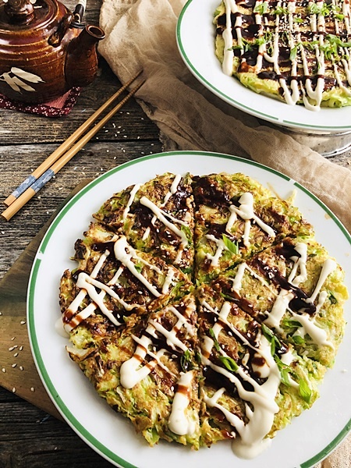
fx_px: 379
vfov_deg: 63.4
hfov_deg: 49.7
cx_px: 176
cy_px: 234
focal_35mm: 28
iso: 64
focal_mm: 3.99
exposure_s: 1/15
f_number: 1.8
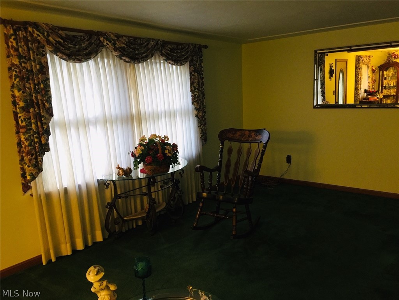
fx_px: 334
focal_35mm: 29
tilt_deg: -8.0
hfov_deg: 61.7
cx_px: 200
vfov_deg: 48.2
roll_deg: +3.0
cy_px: 150
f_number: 2.2
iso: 100
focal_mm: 4.15
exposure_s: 1/15
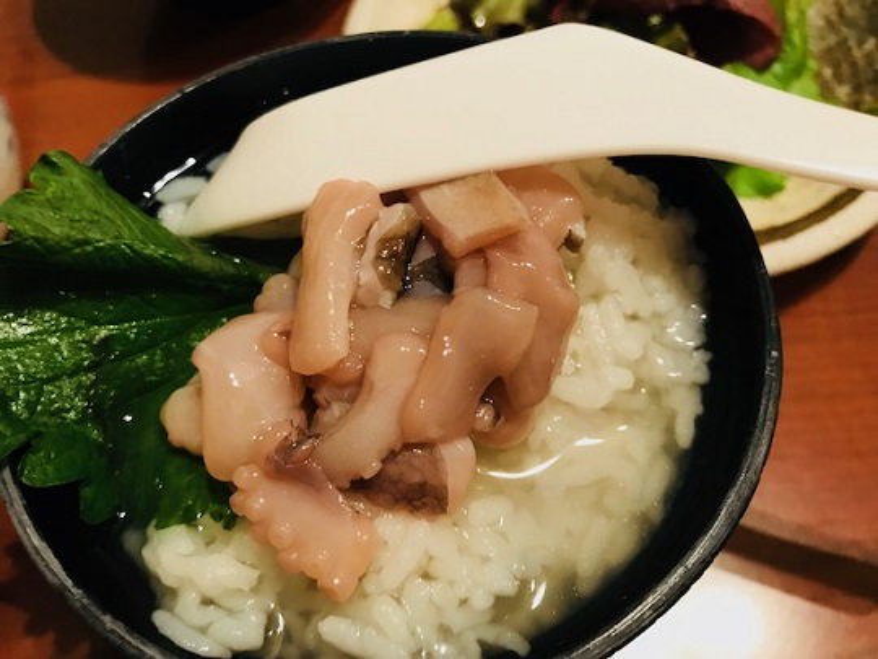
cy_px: 330
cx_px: 439
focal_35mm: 28
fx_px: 710
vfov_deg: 49.7
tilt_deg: -59.7
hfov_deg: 63.4
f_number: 1.8
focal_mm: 3.99
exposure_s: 1/12
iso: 100
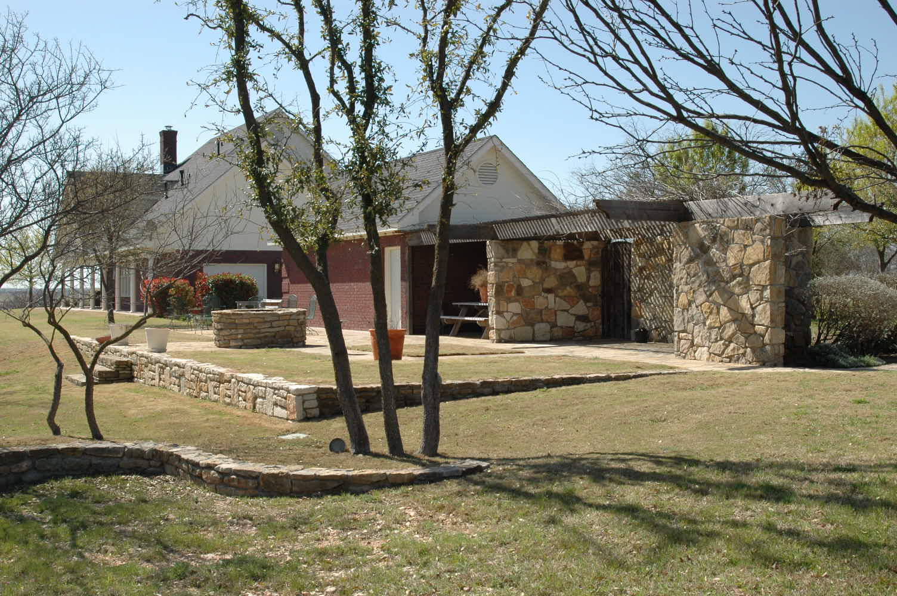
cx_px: 448
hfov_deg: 46.4
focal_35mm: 42
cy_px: 298
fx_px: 1046
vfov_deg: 31.8
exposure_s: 1/500
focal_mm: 28
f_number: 11
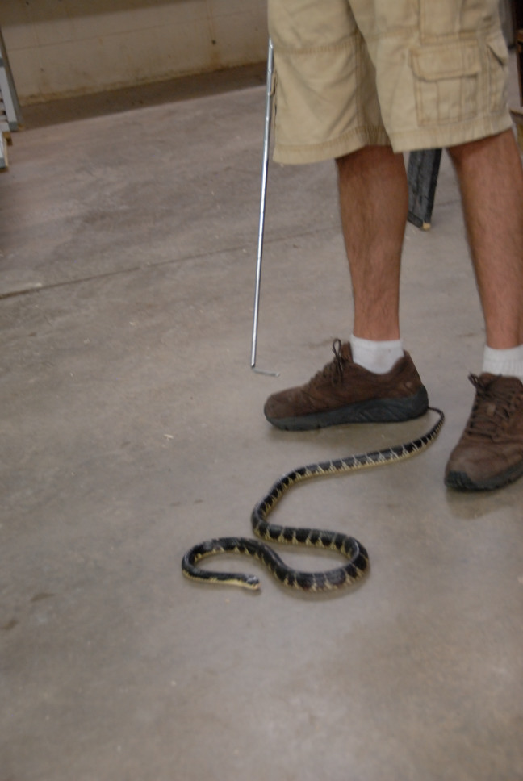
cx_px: 262
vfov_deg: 30.5
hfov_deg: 20.7
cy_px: 390
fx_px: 1434
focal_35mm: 66
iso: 800
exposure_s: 1/30
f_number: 4.5
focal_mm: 44
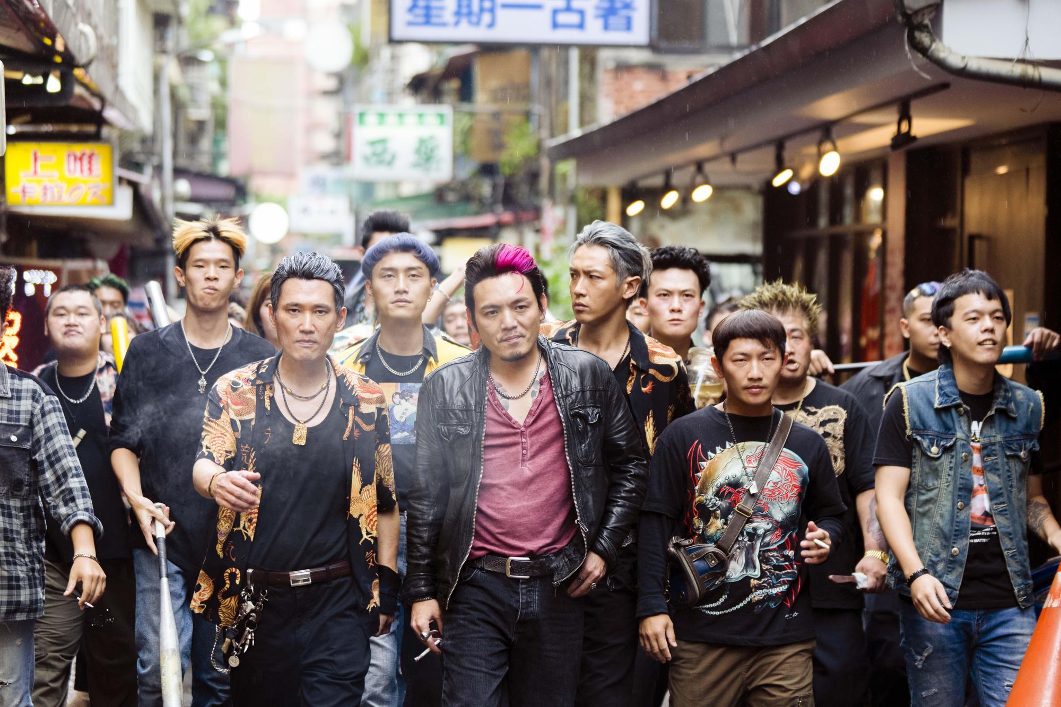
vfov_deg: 15.4
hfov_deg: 22.9
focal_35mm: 89
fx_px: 2623
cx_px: 530
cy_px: 354
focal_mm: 89
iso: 800
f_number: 2.8
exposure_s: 1/320
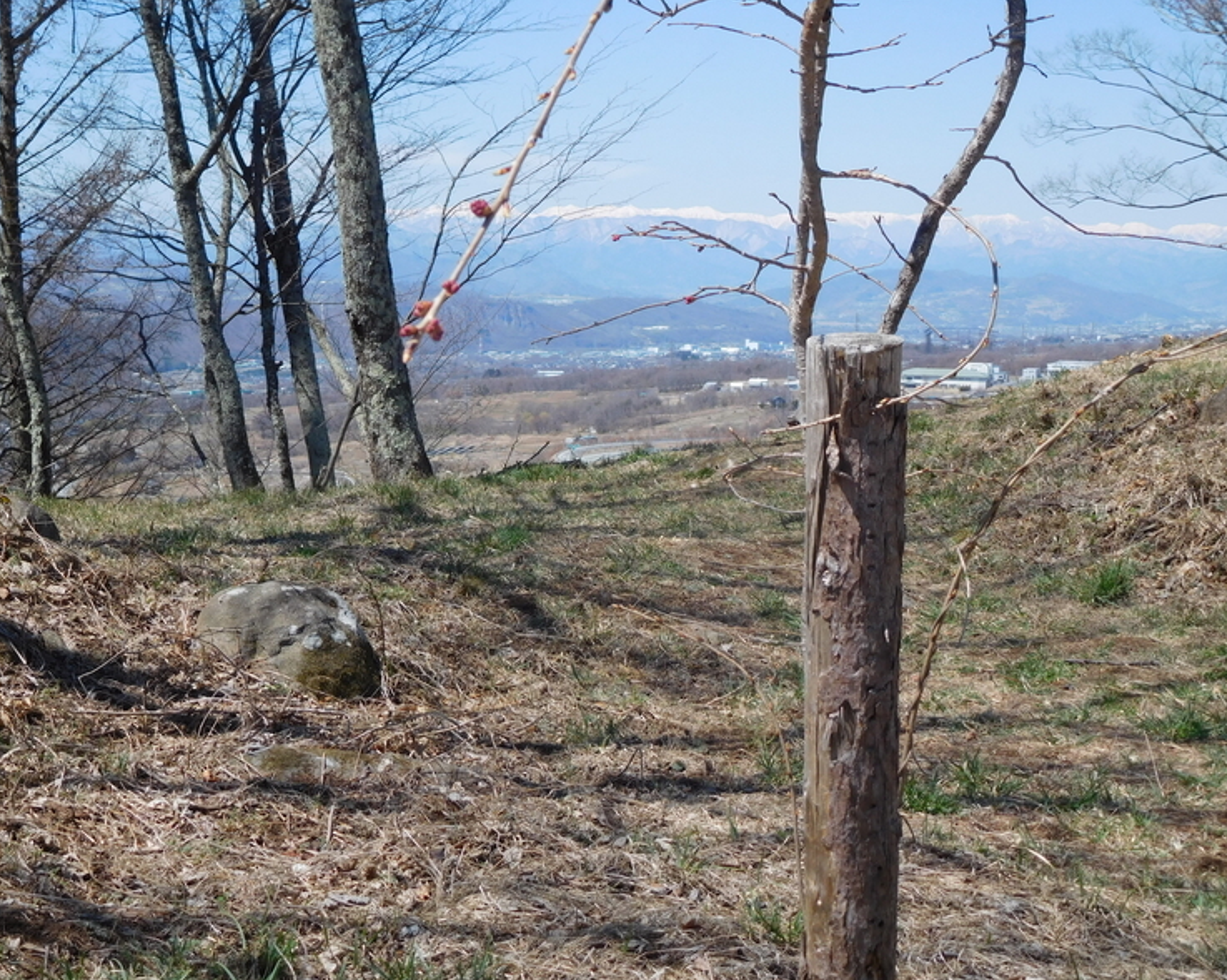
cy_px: 491
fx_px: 1924
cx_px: 573
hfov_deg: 35.4
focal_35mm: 53
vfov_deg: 28.6
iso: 125
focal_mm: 8.9
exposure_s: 1/800
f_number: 4.1
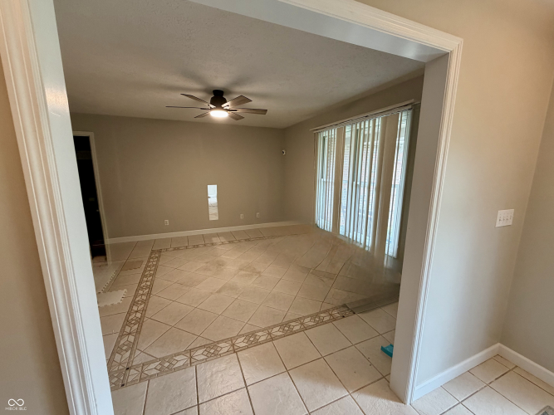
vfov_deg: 85.7
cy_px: 208
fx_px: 224
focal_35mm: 14
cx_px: 277
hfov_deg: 102.1
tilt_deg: -9.9
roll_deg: +0.2
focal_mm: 2.22
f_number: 2.2
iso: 250
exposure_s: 1/60
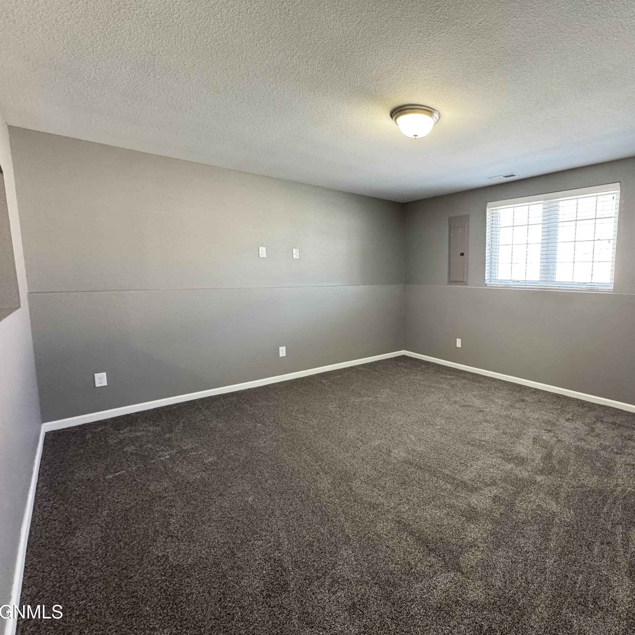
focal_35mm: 17
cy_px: 315
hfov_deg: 80.6
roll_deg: -0.2
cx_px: 433
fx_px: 353
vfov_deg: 84.0
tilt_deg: -7.0
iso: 250
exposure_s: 1/60
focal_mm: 2.22
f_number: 2.2
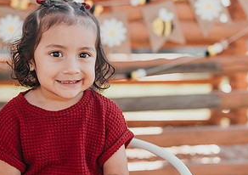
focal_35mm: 72
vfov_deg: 19.6
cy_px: 101
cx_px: 110
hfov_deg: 27.6
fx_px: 505
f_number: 1.6
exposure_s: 1/1600
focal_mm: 35
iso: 64
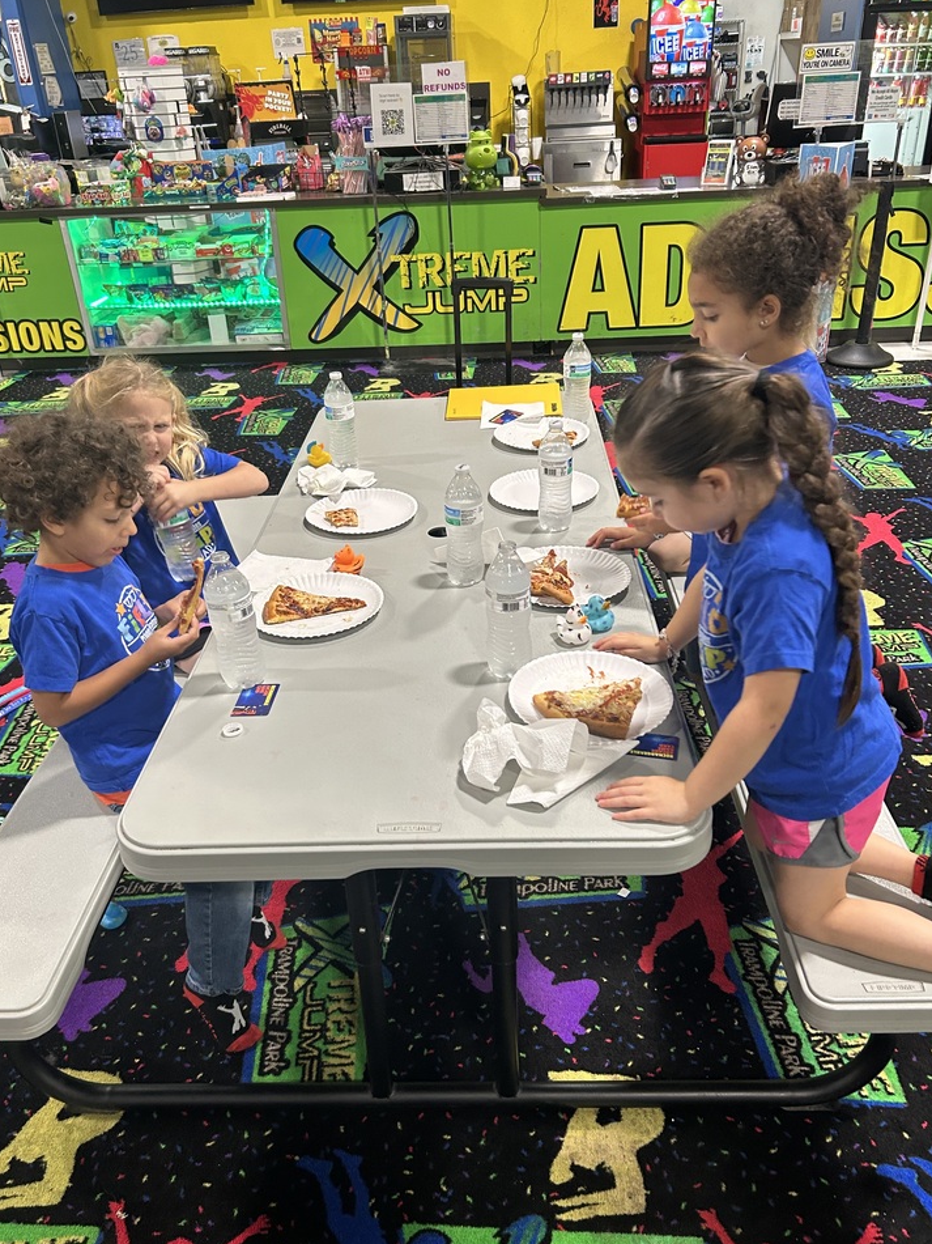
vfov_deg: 63.4
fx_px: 1005
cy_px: 642
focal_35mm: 28
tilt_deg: -29.0
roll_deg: +1.4
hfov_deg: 49.7
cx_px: 455
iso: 200
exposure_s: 1/58
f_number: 1.5
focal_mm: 5.7
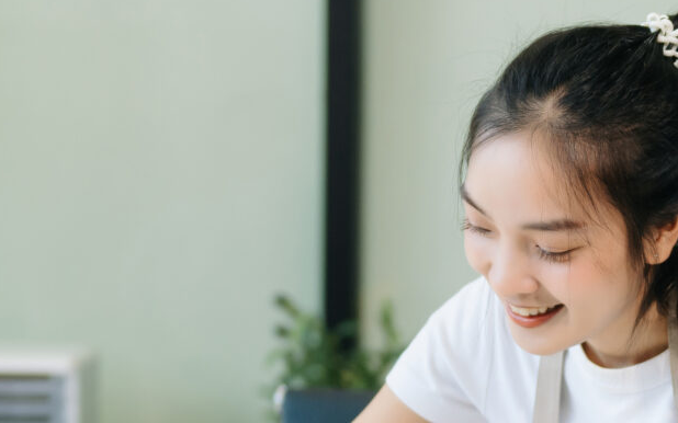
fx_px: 3898
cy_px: 525
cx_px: 837
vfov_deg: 6.2
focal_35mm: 211
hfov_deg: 9.8
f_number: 1.8
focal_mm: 50
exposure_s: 1/250
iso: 250
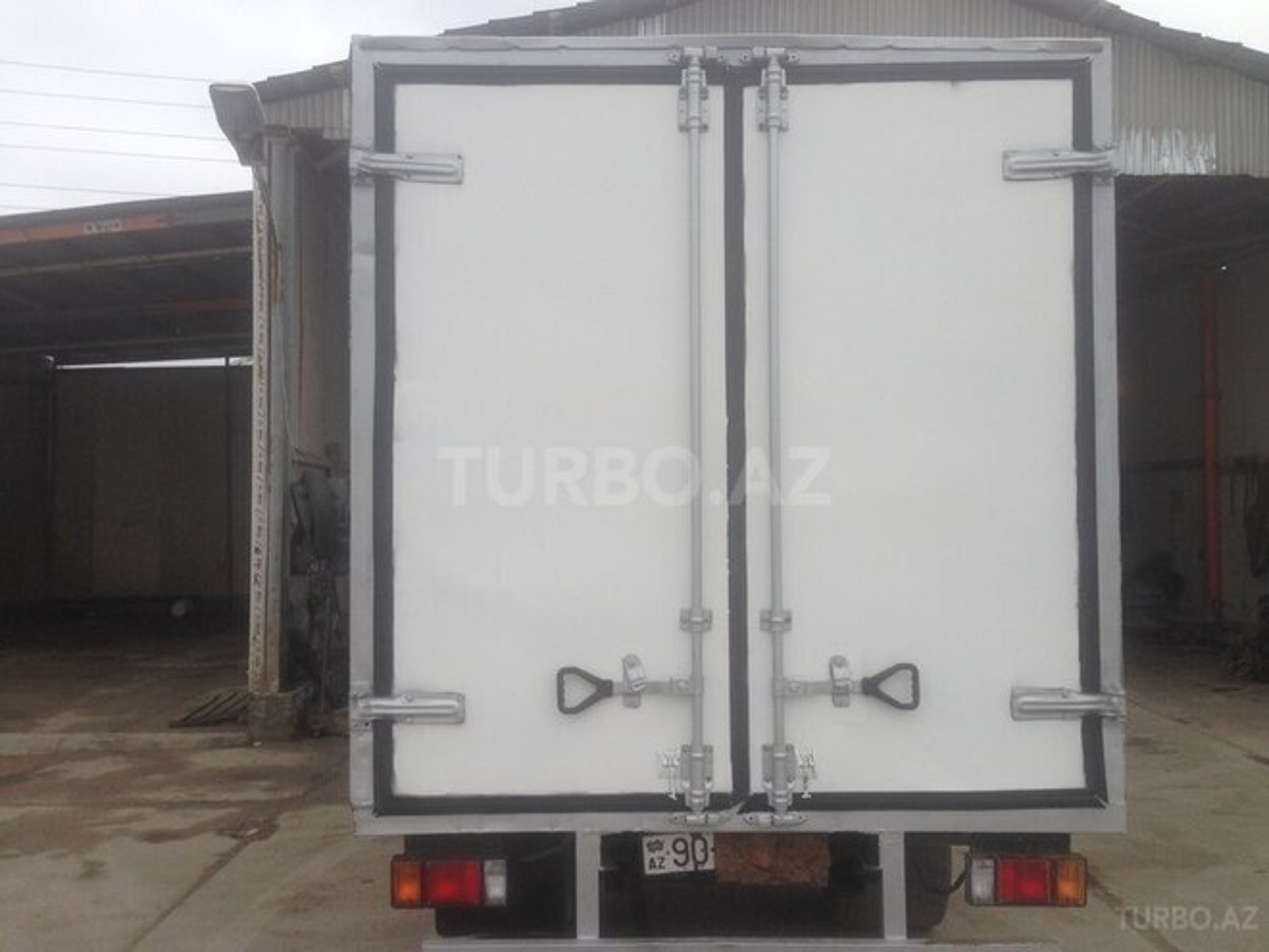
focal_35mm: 33
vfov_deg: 42.9
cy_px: 476
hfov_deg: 55.4
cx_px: 634
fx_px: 1210
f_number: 2.4
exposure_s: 1/645
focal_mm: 4.12
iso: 50
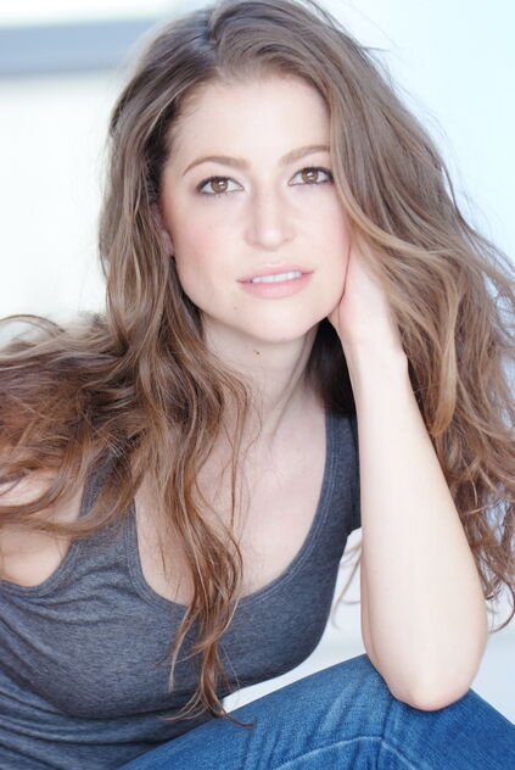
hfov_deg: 7.3
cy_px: 385
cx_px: 258
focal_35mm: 188
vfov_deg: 10.9
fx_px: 4023
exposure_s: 1/80
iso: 320
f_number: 2.8
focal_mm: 125
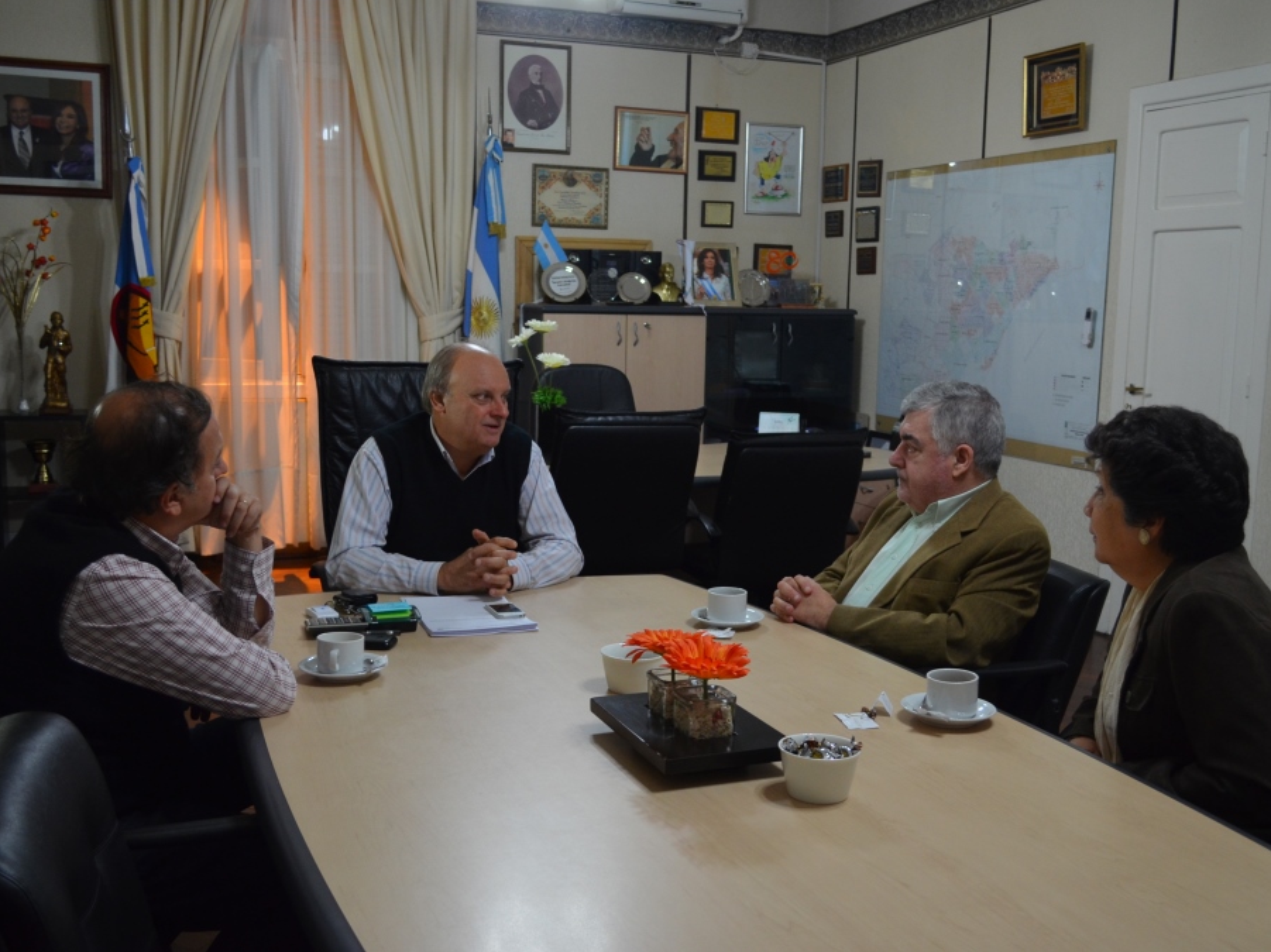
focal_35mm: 36
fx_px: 1321
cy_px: 477
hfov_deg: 51.4
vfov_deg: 39.6
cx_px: 629
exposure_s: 1/60
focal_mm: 22
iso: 800
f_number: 4
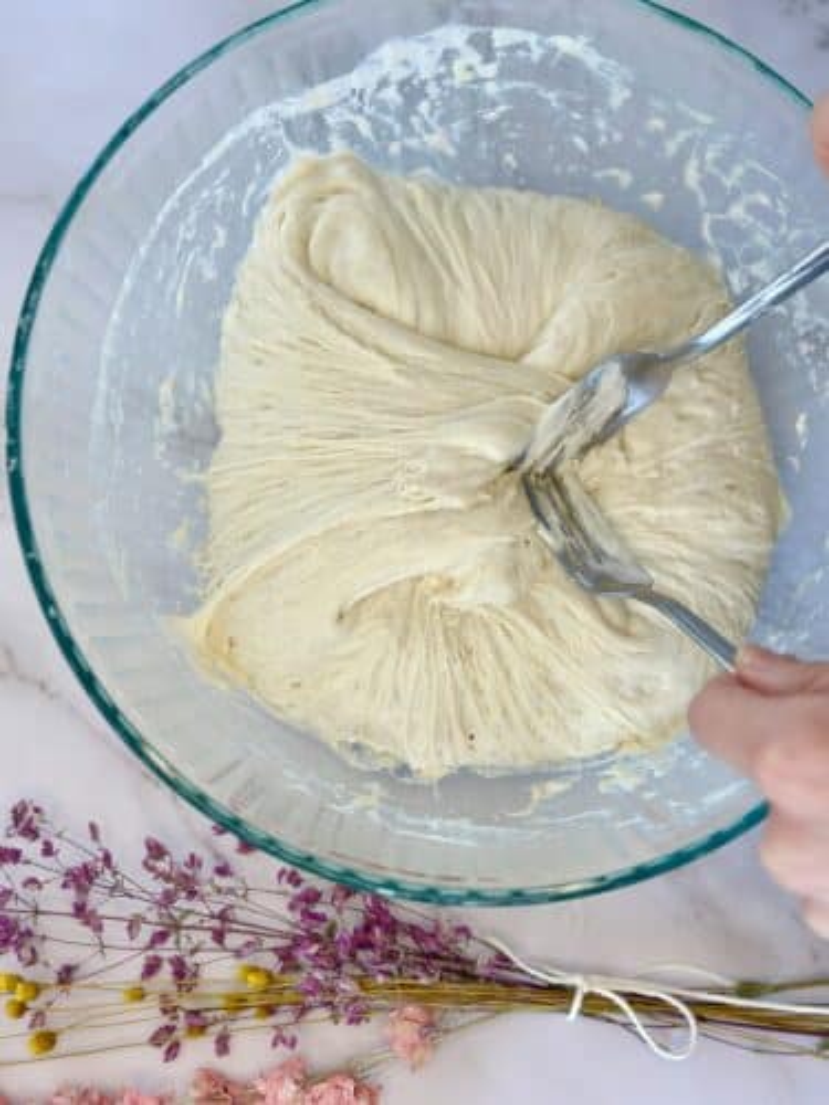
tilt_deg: -79.8
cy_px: 552
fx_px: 1533
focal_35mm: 48
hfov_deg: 30.3
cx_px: 414
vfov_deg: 39.7
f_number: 1.78
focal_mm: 6.86
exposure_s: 1/251
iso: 80
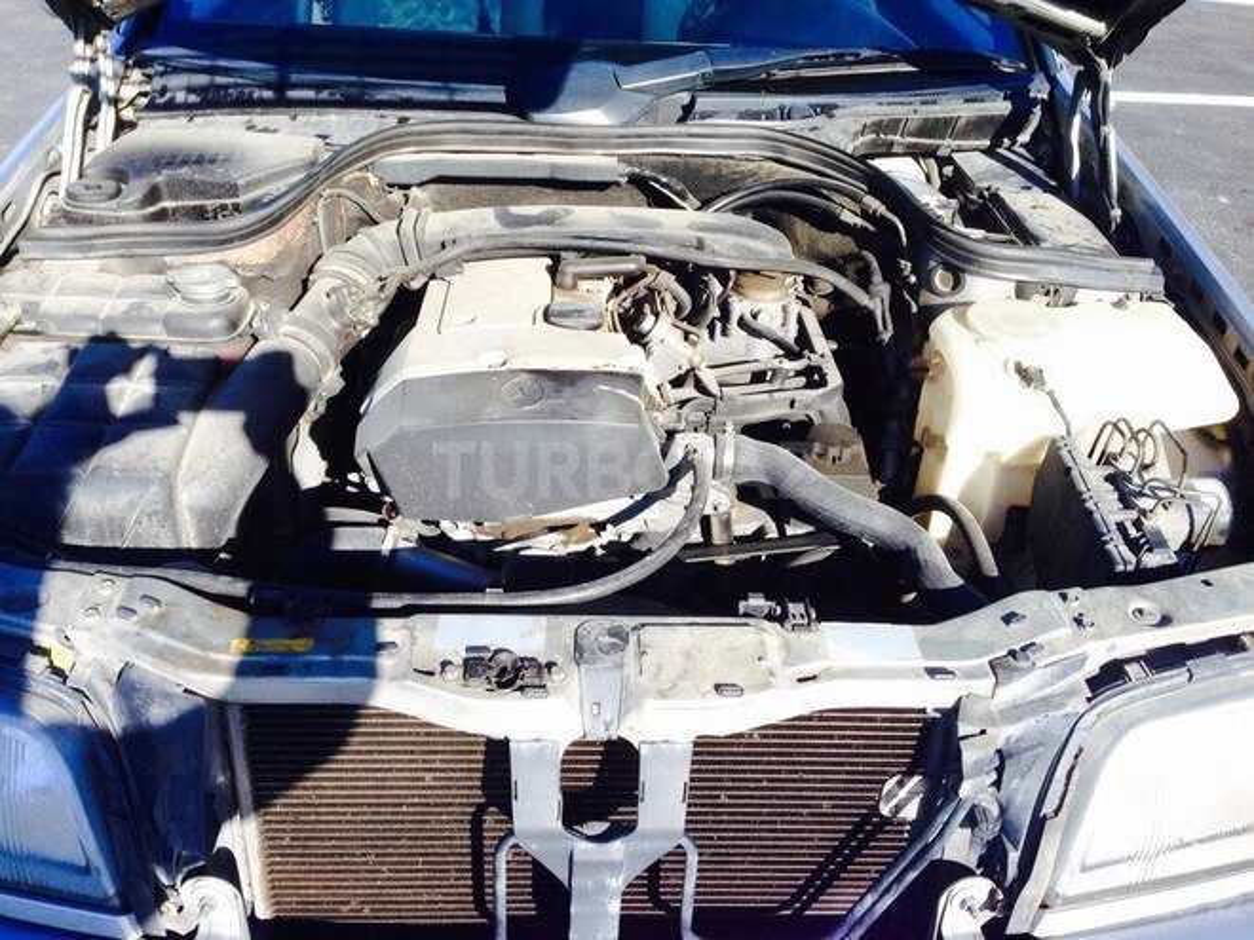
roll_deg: -3.8
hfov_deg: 55.4
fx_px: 1195
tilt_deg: -33.1
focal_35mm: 33
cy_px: 470
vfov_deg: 42.9
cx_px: 627
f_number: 2.4
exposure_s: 1/742
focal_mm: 4.12
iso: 50
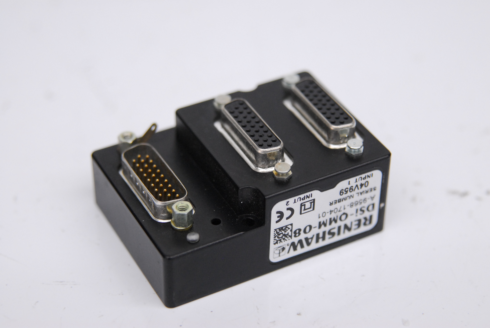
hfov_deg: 20.6
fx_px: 1349
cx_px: 245
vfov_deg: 13.9
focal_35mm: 99
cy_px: 164
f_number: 4
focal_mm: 66
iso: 800
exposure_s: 1/160
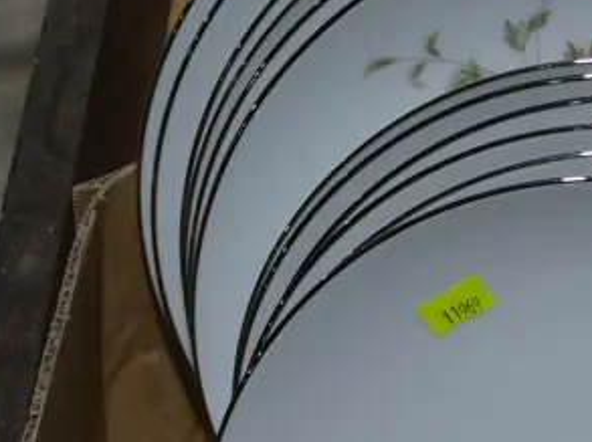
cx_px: 719
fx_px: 2511
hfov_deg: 13.1
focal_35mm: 147
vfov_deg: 9.9
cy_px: 517
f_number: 5
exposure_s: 1/125
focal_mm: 21
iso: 200
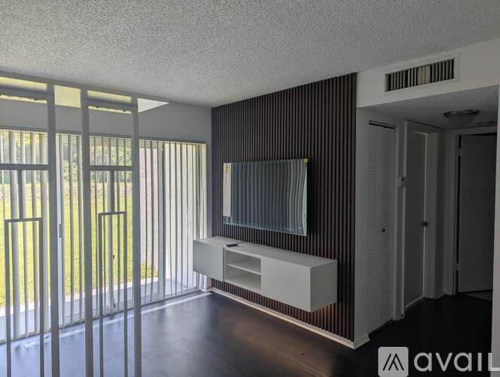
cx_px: 250
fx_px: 347
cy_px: 188
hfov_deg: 71.5
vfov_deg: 56.9
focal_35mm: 24
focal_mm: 6.81
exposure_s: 1/296
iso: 35
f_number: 1.85
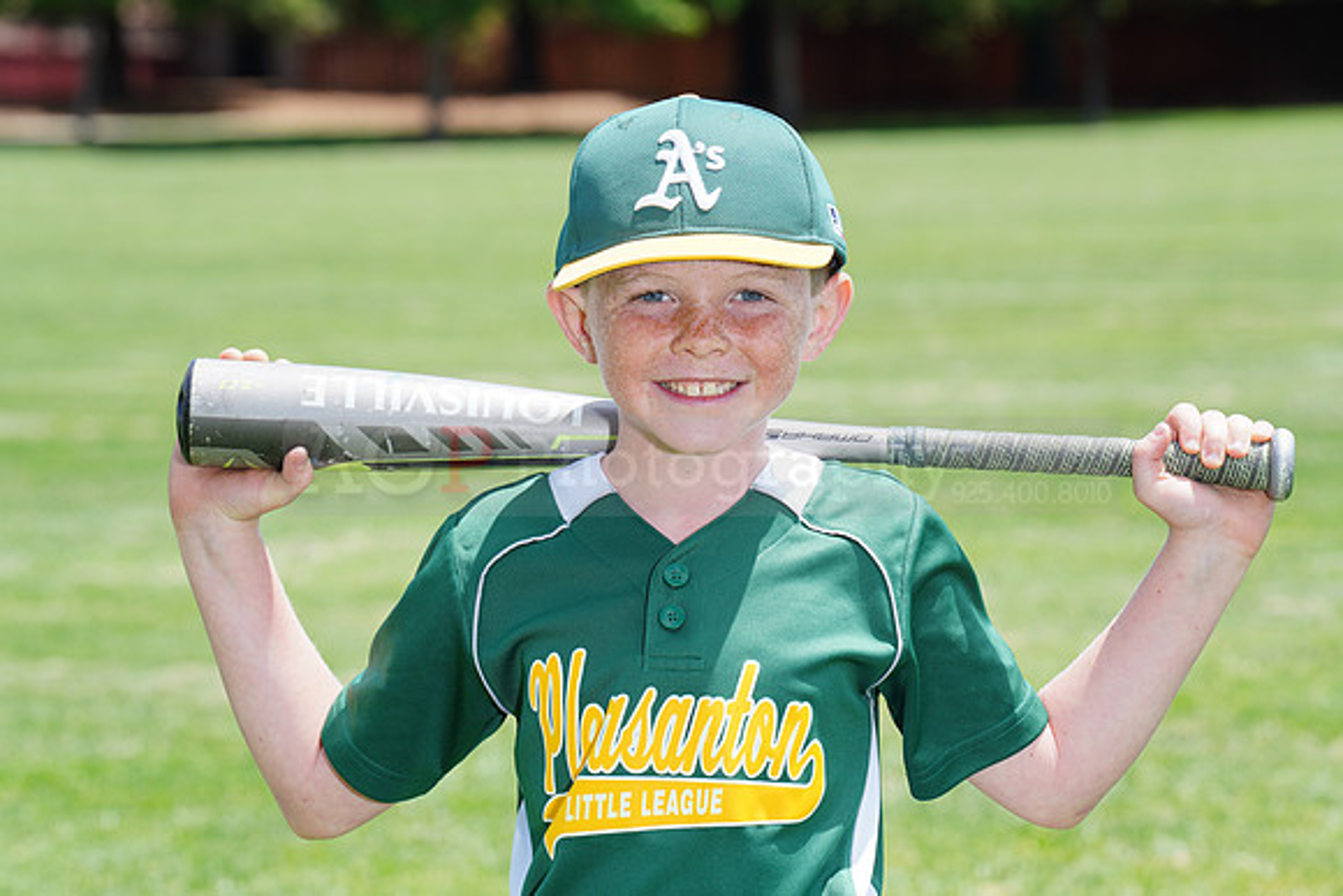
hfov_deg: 11.2
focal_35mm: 184
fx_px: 6866
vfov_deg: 7.5
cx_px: 672
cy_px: 448
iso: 200
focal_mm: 184
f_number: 10
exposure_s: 1/200
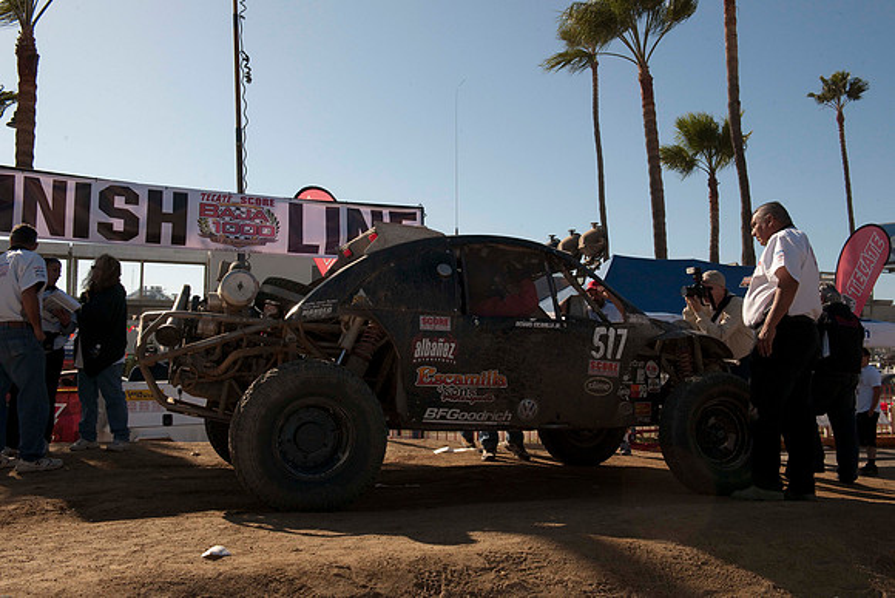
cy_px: 299
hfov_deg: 58.7
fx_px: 796
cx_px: 448
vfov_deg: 41.1
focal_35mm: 32
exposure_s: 1/800
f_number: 14
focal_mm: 32
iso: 400
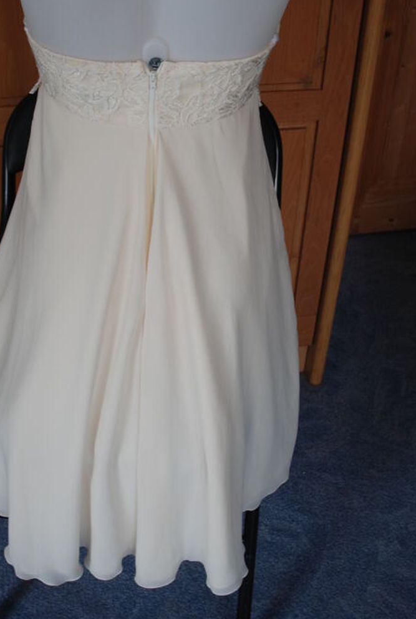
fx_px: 776
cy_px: 170
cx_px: 129
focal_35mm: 45
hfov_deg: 29.7
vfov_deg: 42.4
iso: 200
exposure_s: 1/80
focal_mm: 20
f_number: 4.5
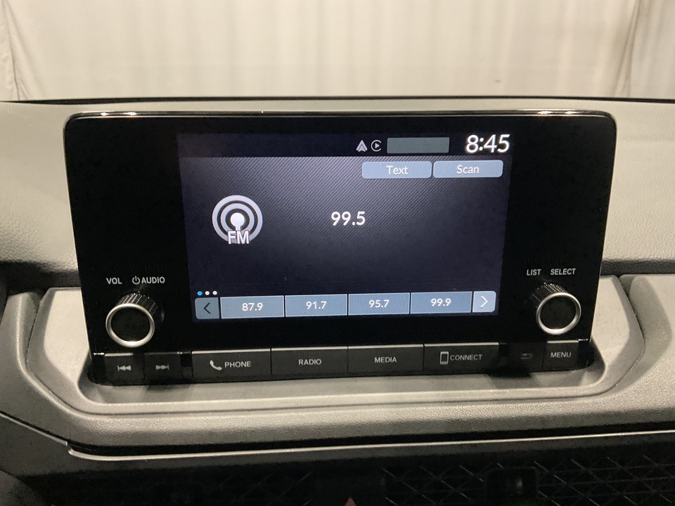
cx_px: 338
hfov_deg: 61.7
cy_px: 253
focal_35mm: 29
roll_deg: -2.5
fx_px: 565
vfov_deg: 48.2
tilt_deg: -20.1
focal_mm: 3
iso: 250
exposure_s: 1/60
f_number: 1.8
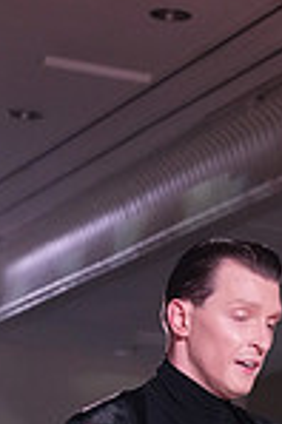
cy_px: 703
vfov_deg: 8.0
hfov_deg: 5.5
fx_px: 2944
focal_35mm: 250
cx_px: -41
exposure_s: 1/320
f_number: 5
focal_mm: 64
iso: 5000
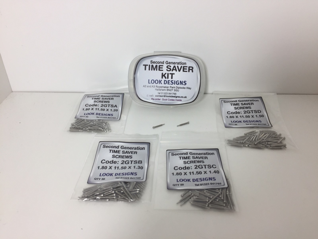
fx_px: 266
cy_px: 120
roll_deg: -1.1
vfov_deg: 48.2
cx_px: 159
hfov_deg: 61.7
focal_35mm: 29
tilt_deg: -35.1
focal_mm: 4.15
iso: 40
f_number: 2.2
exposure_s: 1/100
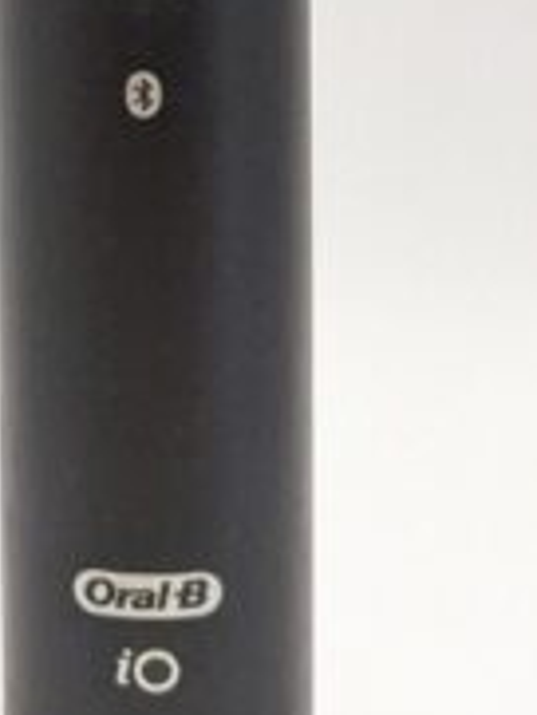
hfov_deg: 7.0
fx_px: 4359
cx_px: 134
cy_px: -622
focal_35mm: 211
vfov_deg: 8.9
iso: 588
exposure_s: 1/60
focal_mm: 6.81
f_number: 1.85
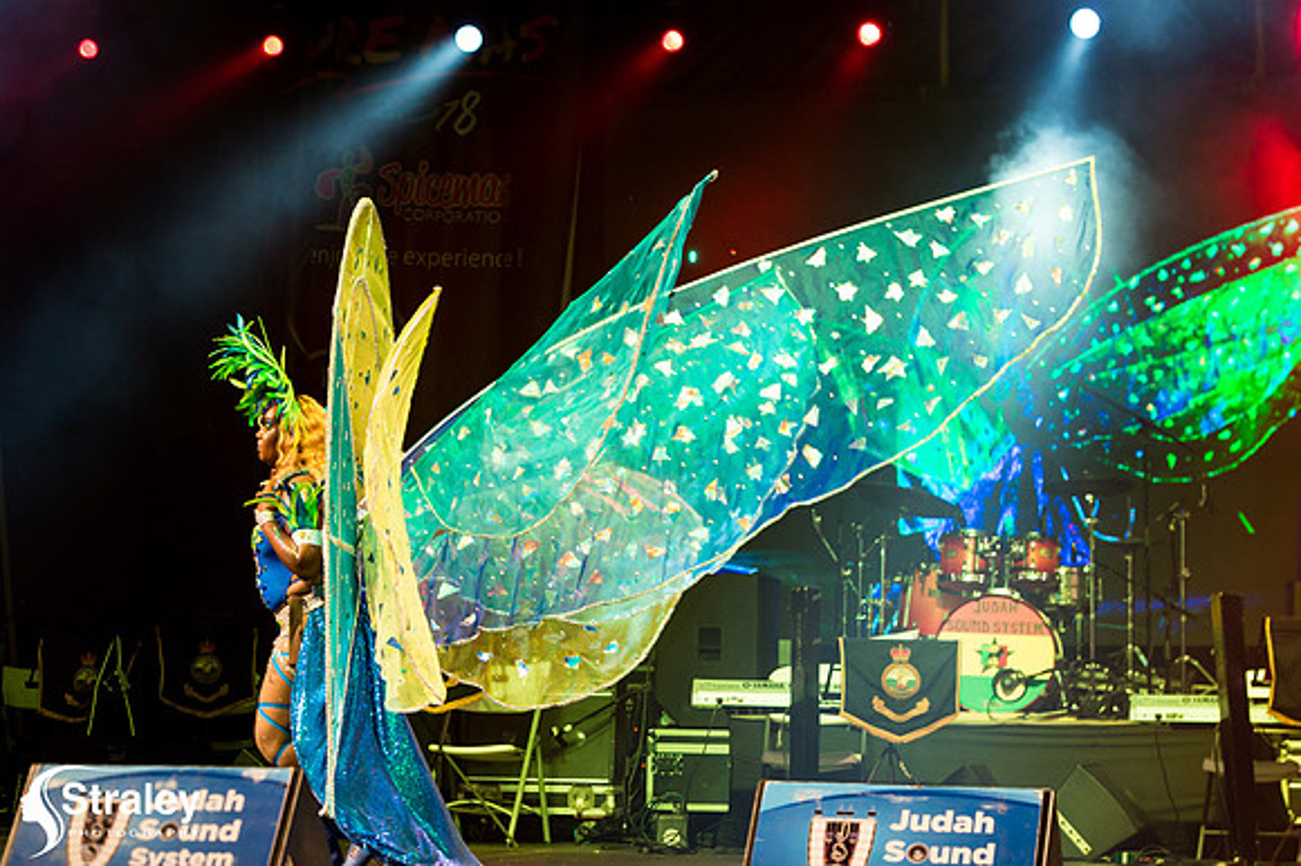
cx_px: 650
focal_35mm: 98
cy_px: 433
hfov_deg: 20.8
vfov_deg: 13.9
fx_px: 3539
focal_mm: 98
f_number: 5.6
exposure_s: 1/160
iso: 2500
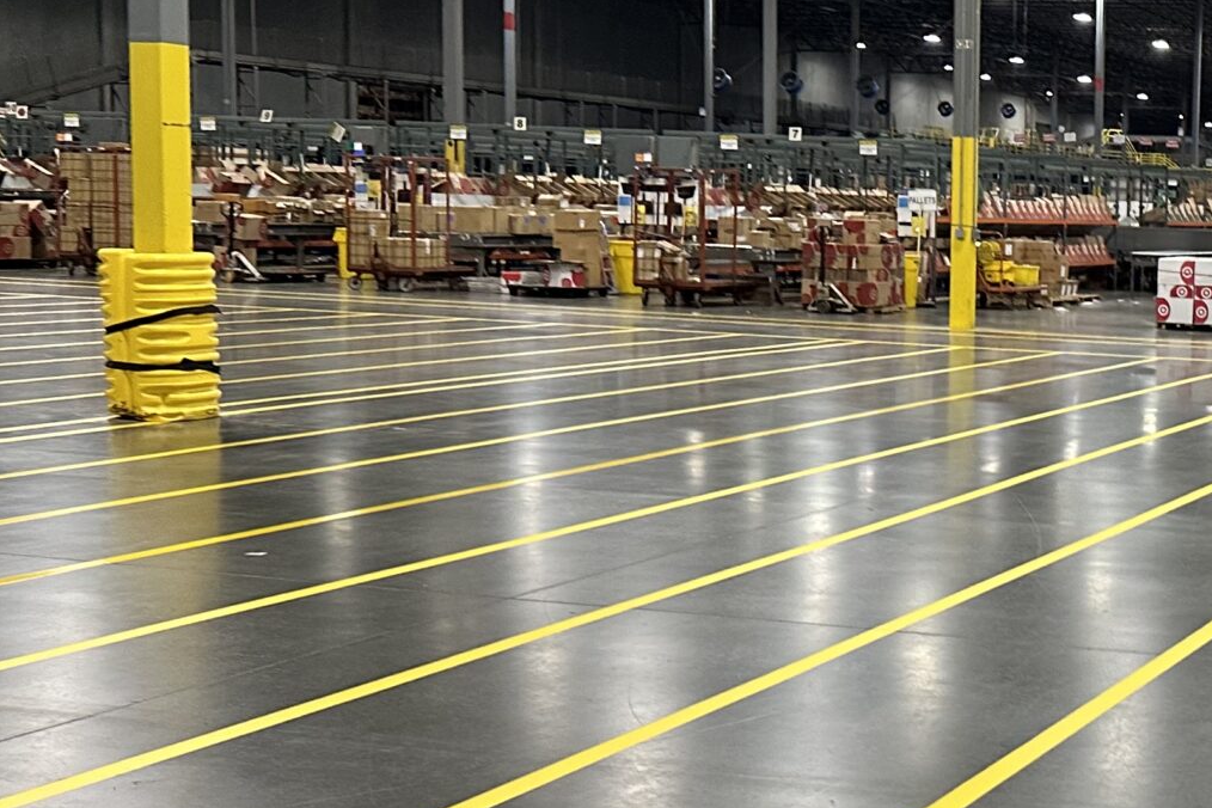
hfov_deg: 29.4
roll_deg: -3.0
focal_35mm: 63
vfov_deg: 21.5
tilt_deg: -8.4
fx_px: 2121
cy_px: 475
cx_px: 1260
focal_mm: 6.86
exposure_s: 1/60
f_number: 1.78
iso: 250
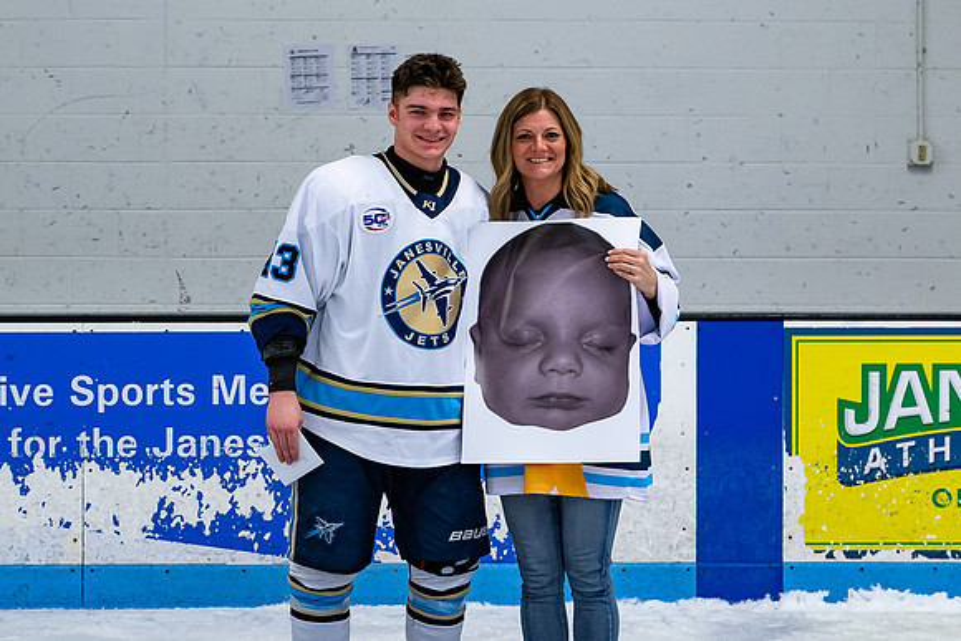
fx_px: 2907
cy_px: 251
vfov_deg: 12.6
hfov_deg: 18.8
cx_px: 495
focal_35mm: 109
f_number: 4.5
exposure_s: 1/250
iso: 500
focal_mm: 48
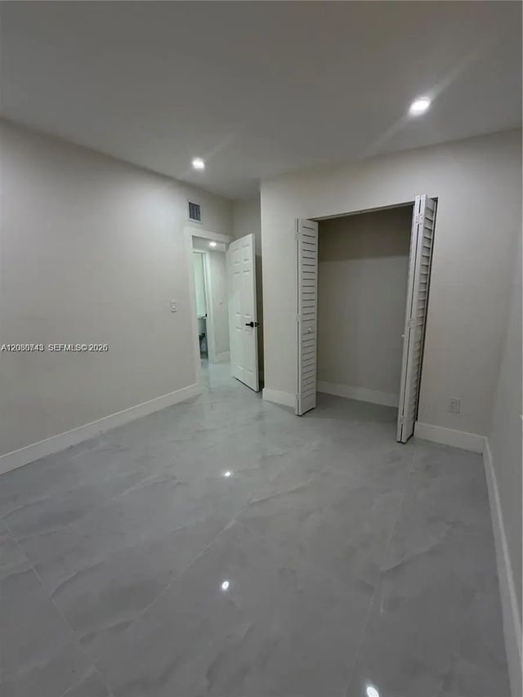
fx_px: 282
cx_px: 262
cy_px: 348
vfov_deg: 102.1
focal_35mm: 14
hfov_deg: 85.7
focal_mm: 2.22
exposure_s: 1/121
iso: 160
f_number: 2.2
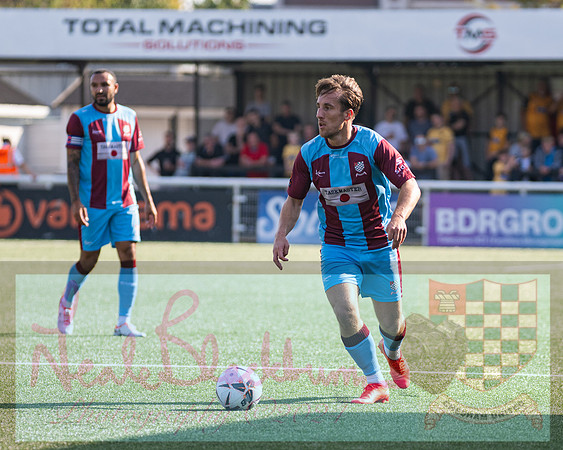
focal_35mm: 303
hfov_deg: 6.4
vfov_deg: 5.1
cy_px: 222
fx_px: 5043
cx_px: 341
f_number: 2.8
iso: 200
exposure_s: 1/1250
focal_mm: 170
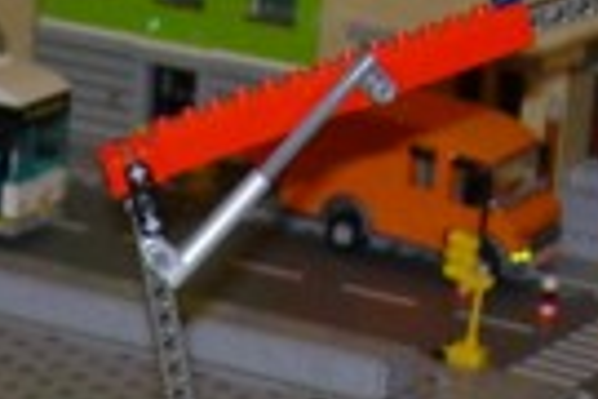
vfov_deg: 5.7
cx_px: -18
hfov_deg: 8.7
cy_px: 962
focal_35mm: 234
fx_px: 3887
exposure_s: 1/64
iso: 79
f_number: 2.8
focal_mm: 7.8
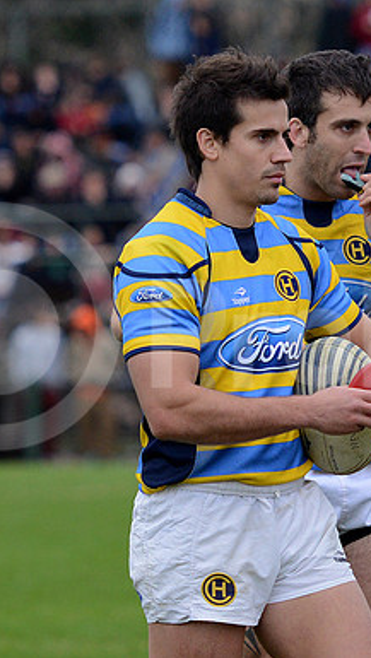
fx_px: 3859
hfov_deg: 5.5
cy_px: 329
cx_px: 289
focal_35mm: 221
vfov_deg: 9.7
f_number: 2.8
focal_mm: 140
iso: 1600
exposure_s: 1/500
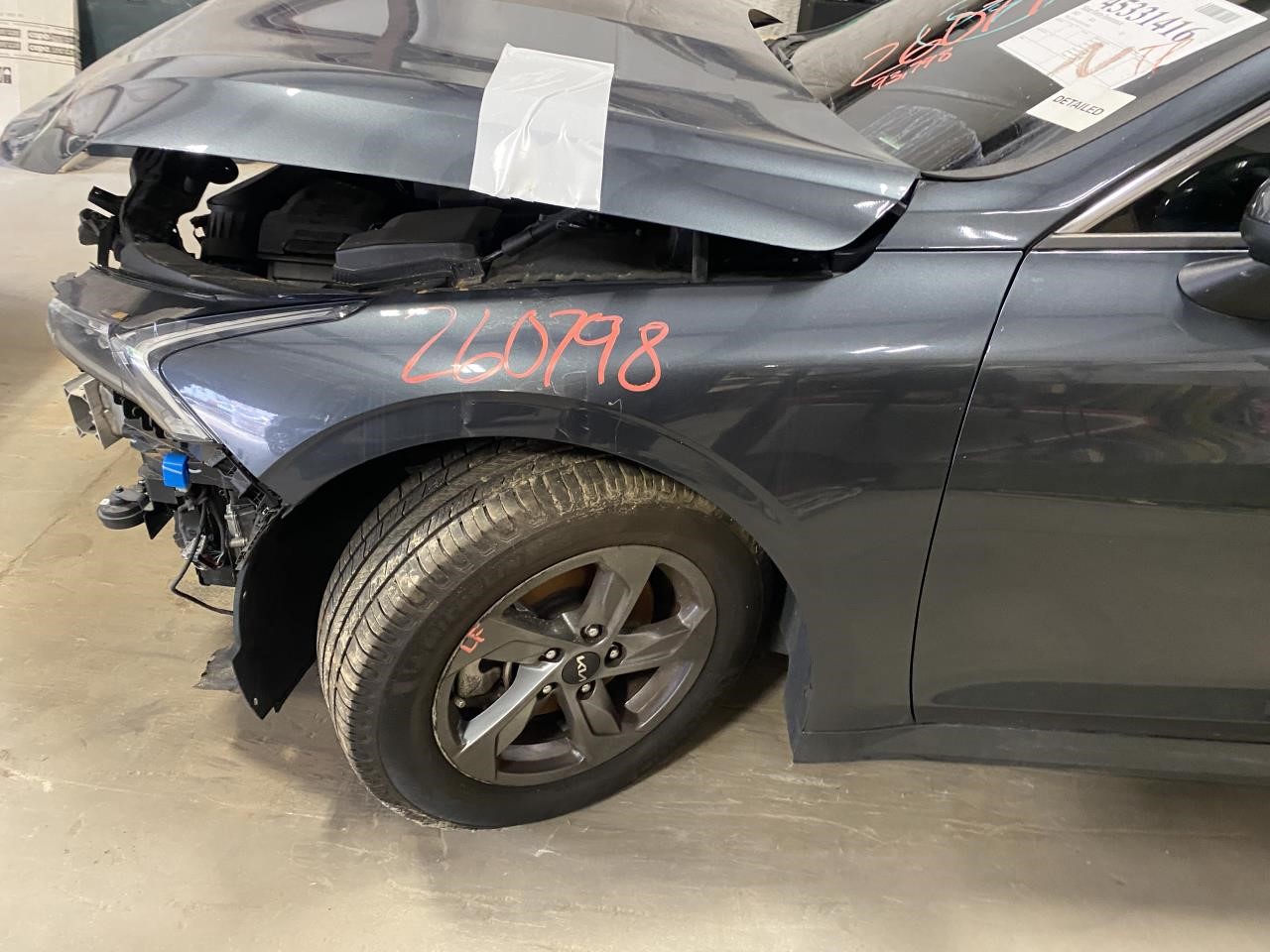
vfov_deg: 53.1
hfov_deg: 67.3
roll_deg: -1.3
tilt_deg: -28.1
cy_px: 476
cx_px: 635
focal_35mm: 26
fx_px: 954
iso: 400
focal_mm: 4.25
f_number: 1.8
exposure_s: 1/40
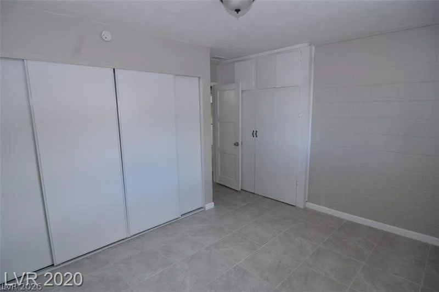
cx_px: 220
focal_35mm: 18
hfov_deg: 90.0
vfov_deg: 67.3
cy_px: 146
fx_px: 219
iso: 200
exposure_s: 1/25
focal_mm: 12
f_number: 5
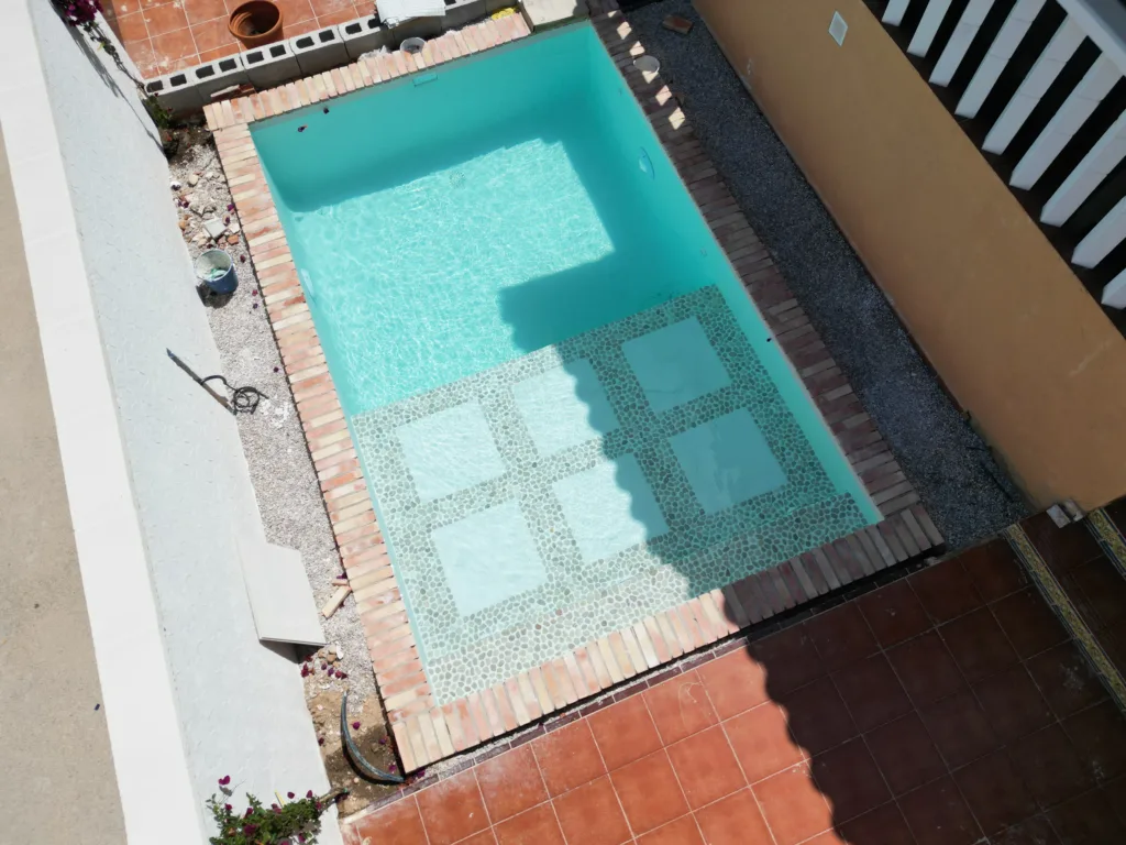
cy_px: 422
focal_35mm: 24
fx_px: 781
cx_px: 563
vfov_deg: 56.8
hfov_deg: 71.6
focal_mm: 6.72
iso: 140
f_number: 1.7
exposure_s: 1/6000
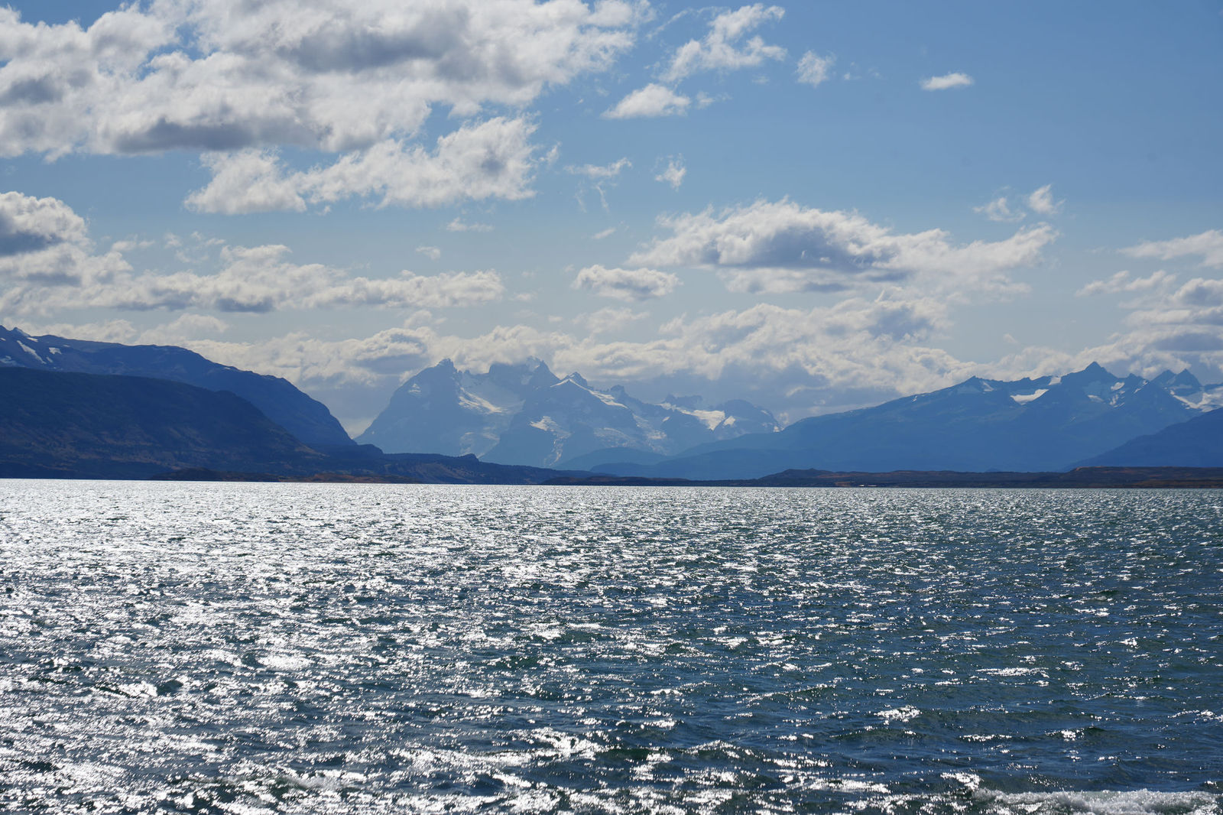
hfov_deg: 19.5
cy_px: 408
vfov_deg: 13.0
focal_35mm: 105
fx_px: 3566
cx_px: 612
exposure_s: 1/640
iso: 100
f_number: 10
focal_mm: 105
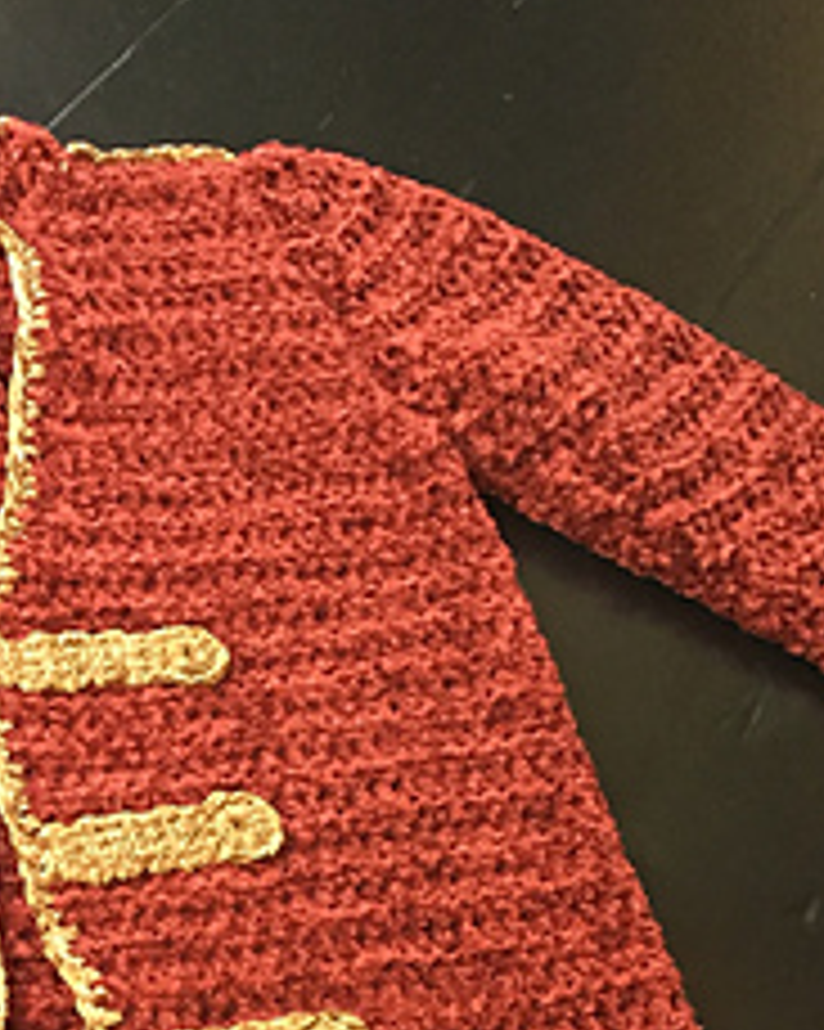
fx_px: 2410
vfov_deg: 23.4
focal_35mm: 79
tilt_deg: -54.9
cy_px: 958
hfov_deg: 18.8
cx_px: -45
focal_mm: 4.15
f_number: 2.2
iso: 250
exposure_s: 1/24
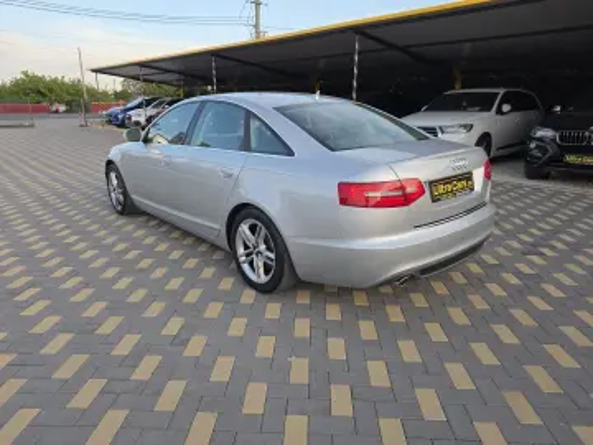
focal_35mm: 23
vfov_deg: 58.9
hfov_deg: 73.9
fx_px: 394
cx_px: 296
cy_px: 222
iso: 50
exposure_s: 1/359
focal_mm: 6.25
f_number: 1.7
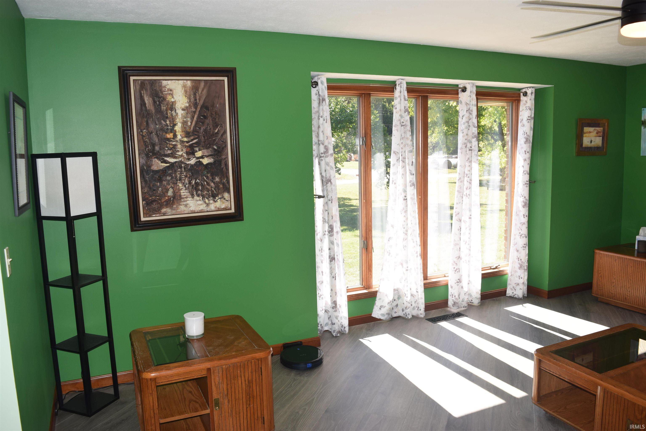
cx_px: 323
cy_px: 216
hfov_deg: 67.4
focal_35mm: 27
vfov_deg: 47.9
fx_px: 484
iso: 160
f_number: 5.6
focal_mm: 18
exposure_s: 1/125
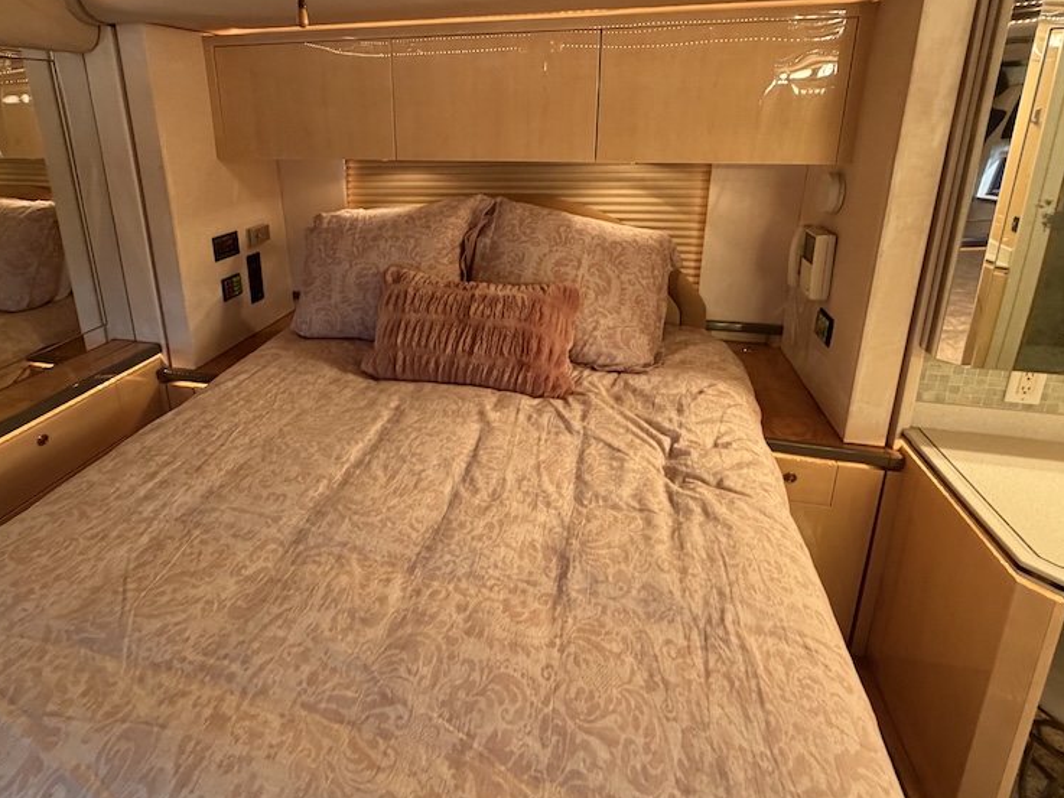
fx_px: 584
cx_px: 475
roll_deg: +0.5
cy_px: 271
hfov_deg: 84.4
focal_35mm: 19
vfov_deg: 67.0
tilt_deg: -14.0
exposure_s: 1/41
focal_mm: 2.22
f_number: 2.2
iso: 400
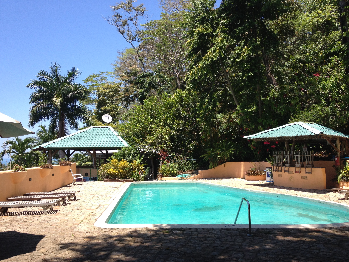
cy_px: 131
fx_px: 353
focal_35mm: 35
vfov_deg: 40.7
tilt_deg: +0.0
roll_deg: +0.8
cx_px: 174
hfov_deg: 52.6
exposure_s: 1/890
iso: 50
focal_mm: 4.28
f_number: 2.4
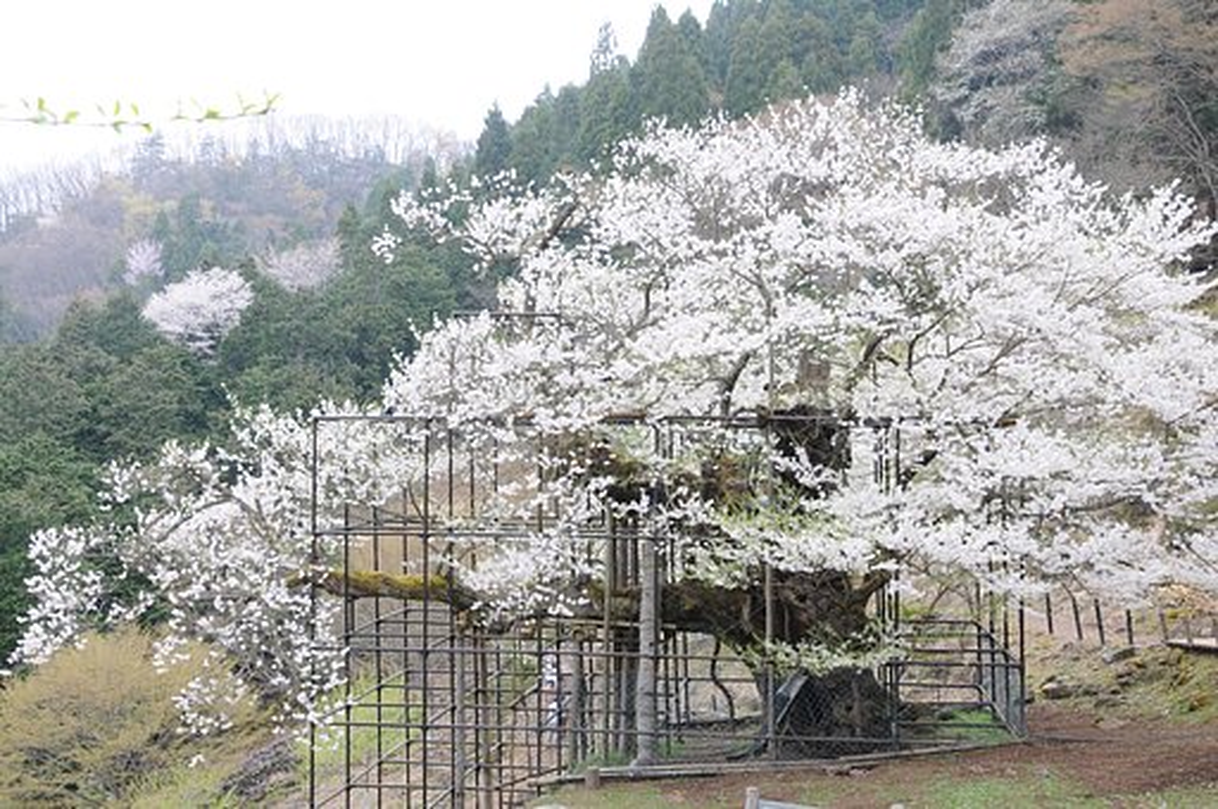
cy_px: 404
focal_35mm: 45
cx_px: 609
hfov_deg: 43.7
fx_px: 1521
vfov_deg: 29.8
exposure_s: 1/25
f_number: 7.1
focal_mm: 30
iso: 200
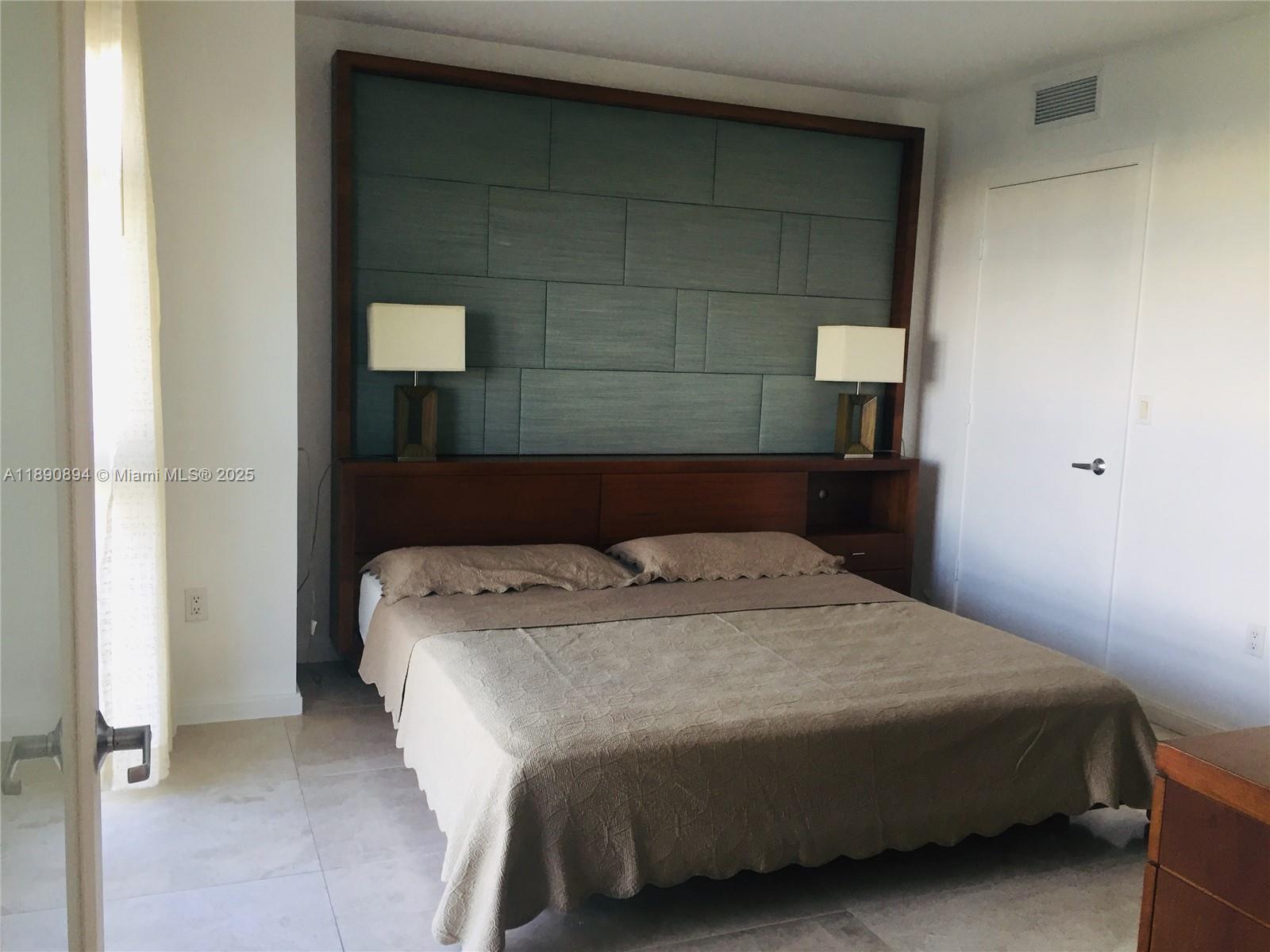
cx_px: 635
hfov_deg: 61.7
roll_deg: -3.2
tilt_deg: -7.4
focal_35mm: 29
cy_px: 476
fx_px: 1064
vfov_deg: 48.2
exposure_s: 1/30
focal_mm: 4.15
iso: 64
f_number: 2.2
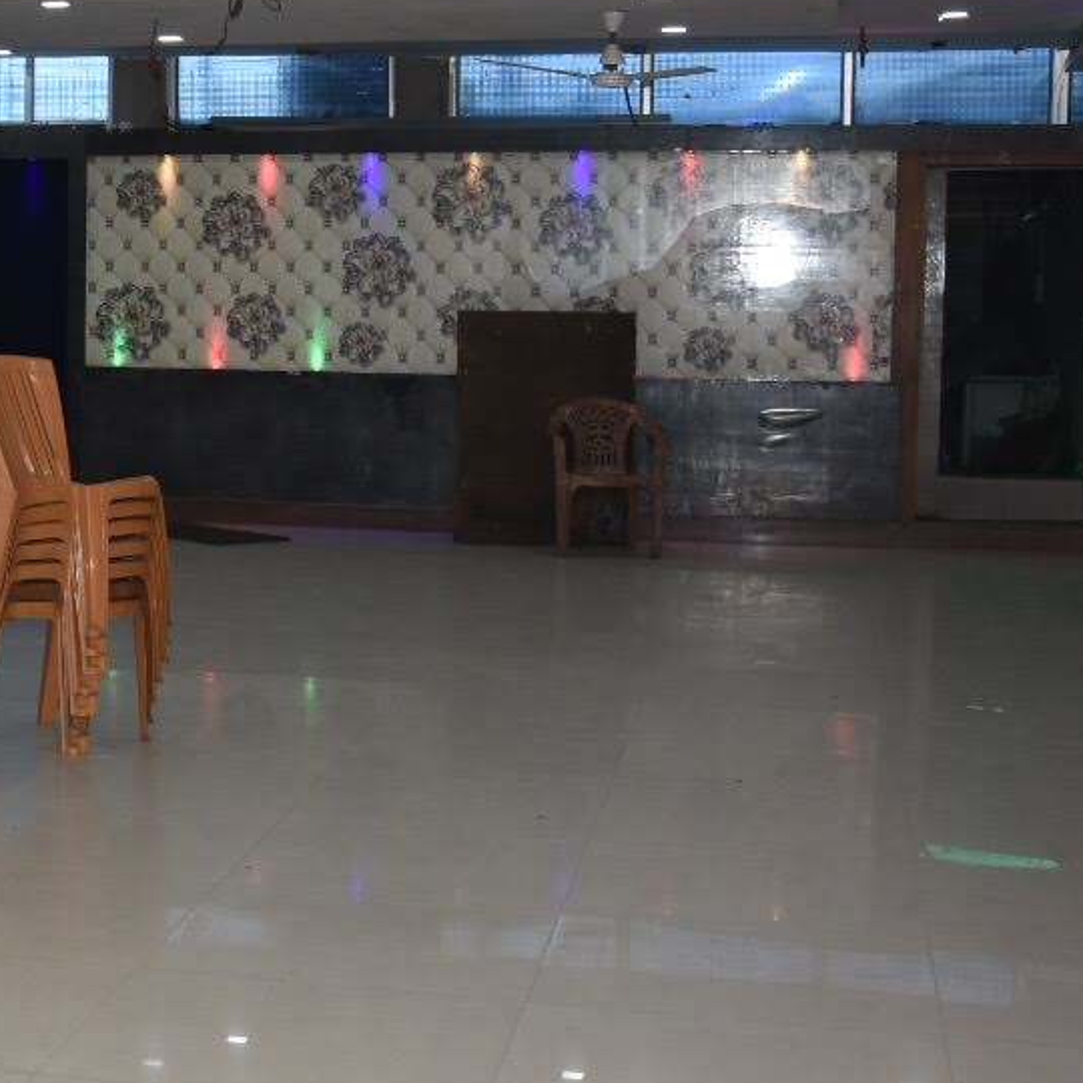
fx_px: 2841
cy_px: 447
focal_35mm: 80
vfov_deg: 21.6
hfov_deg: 20.3
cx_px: -185
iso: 320
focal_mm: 21
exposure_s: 1/125
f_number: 5.6
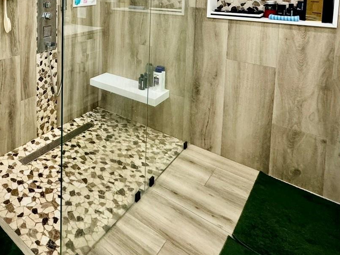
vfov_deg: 43.2
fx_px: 275
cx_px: 33
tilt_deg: -4.7
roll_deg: -0.3
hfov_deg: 55.0
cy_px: 4
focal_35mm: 28
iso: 200
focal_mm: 2.22
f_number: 2.2
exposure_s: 1/60
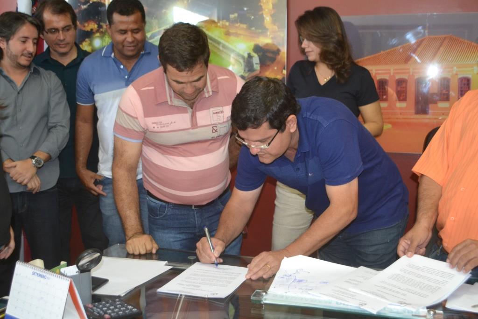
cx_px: 239
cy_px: 160
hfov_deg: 45.0
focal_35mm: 44
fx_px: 578
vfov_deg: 30.9
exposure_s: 1/60
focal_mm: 29
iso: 1600
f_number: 4.5
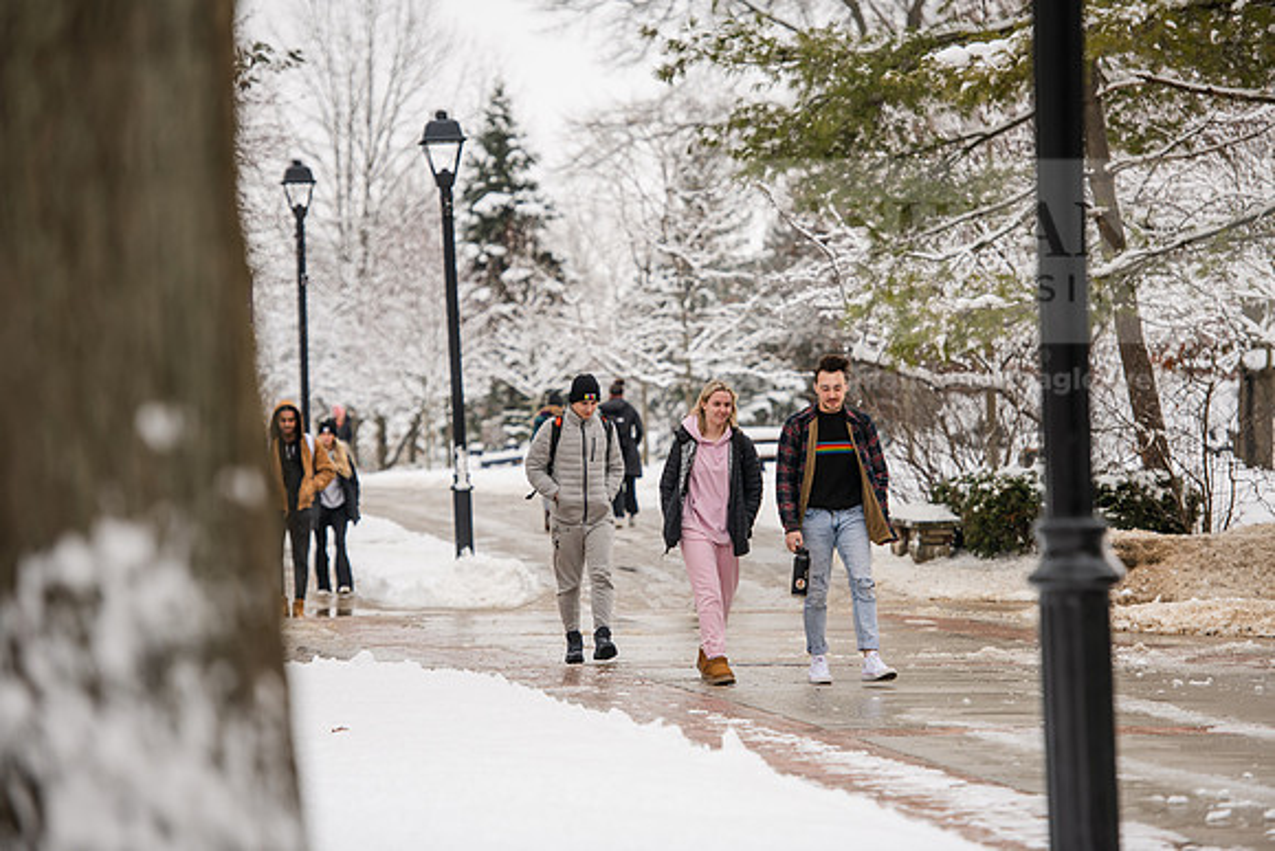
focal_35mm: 155
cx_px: 638
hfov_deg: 13.2
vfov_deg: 8.9
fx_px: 5491
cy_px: 426
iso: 160
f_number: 3.5
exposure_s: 1/500
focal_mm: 155
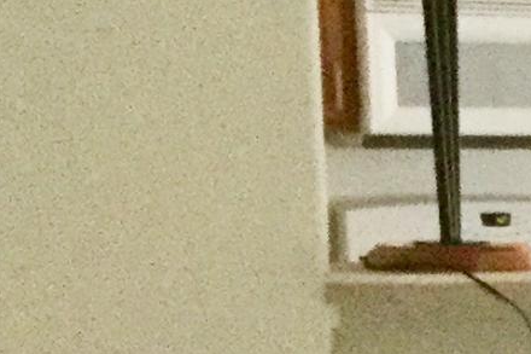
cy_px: 565
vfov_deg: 6.2
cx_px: 1439
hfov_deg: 8.3
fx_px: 3244
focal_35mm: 220
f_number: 2.4
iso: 125
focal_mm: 3.3
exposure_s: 1/30
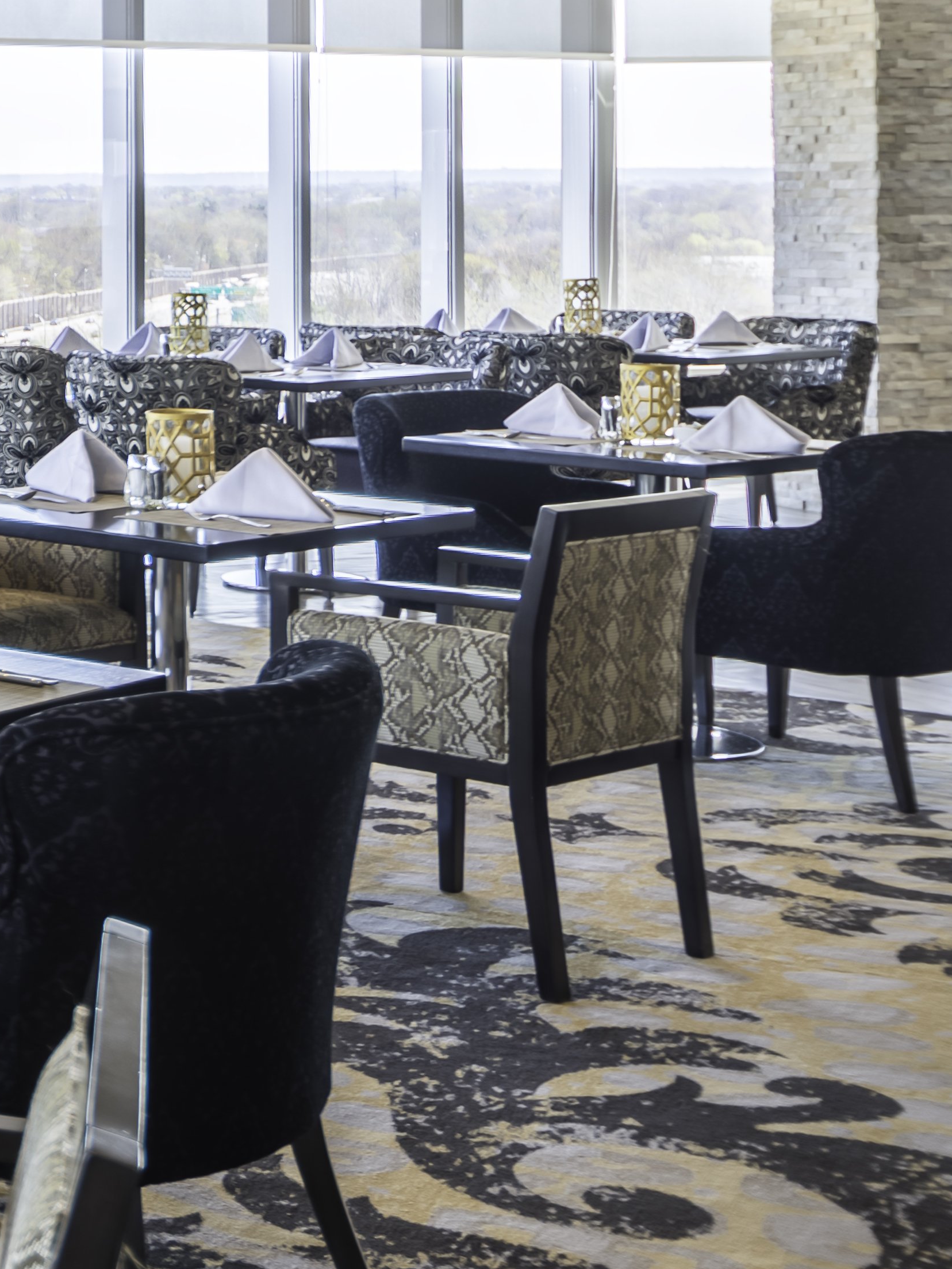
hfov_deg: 17.5
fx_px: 2457
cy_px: 622
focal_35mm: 67
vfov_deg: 29.0
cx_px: -799
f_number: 5.6
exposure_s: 1/125
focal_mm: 21
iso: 100
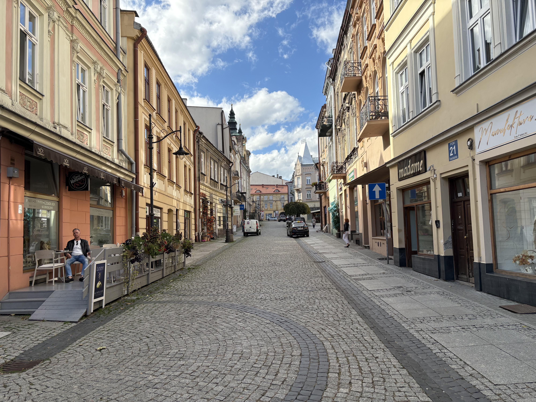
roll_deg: +1.2
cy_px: 201
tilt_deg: +4.5
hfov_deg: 67.3
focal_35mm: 26
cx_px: 268
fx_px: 403
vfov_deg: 53.1
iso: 64
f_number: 1.6
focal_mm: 5.96
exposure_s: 1/2451
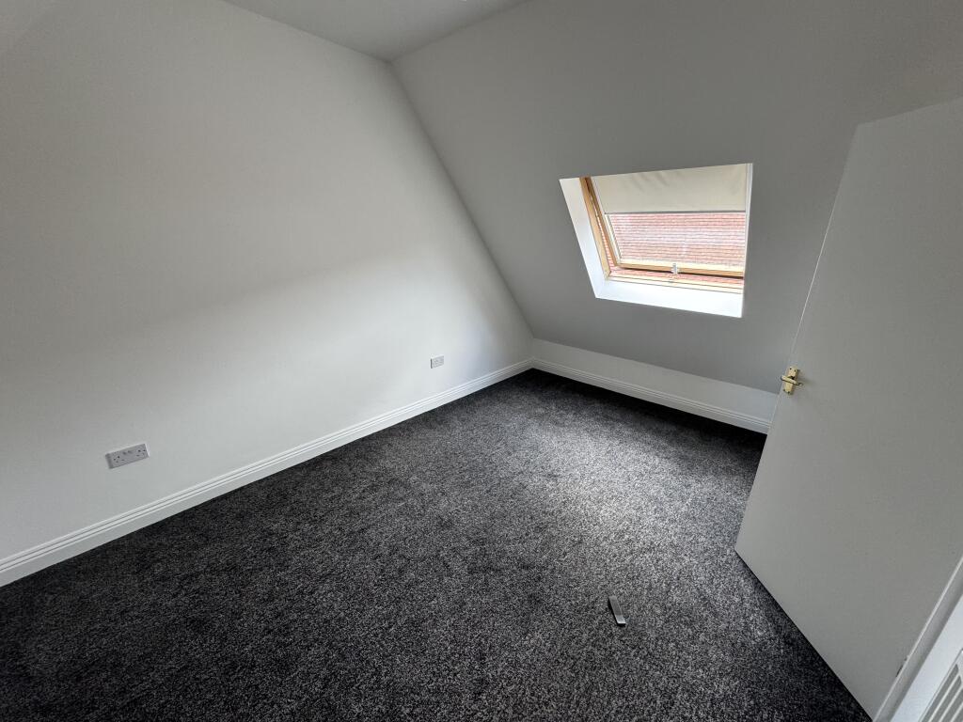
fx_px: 389
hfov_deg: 102.1
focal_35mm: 14
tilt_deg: -18.4
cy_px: 361
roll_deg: -1.4
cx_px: 482
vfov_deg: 85.7
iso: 125
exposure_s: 1/99
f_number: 2.2
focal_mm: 2.22
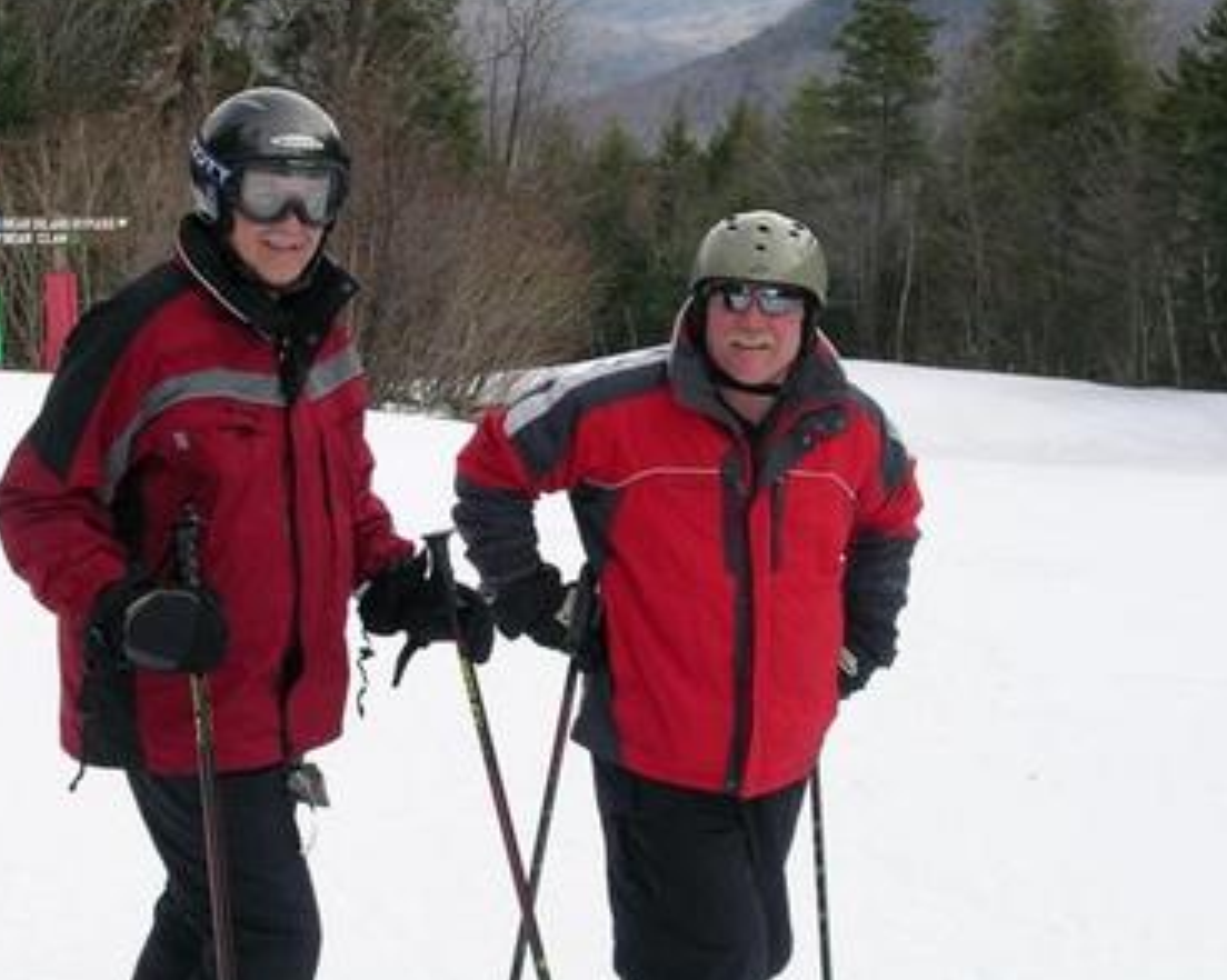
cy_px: 407
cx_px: 500
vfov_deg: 22.1
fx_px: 2504
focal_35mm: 69
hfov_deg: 27.5
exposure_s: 1/148
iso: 50
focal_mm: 11.1
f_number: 6.2
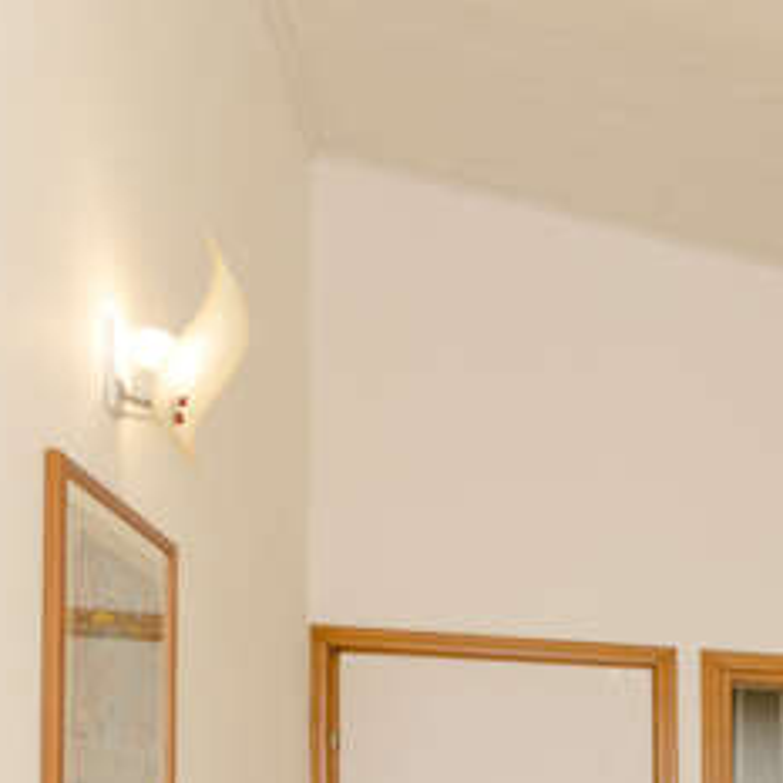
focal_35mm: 42
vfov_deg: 35.8
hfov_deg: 26.0
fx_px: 1075
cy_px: 798
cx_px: 1243
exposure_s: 1/200
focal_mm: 10
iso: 800
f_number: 8
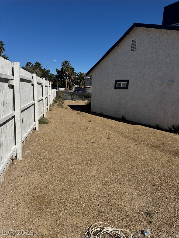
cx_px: 90
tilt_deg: -11.0
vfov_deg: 71.6
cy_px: 119
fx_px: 165
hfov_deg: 56.8
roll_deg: -1.9
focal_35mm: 24
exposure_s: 1/10417
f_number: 1.78
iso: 80
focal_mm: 6.76
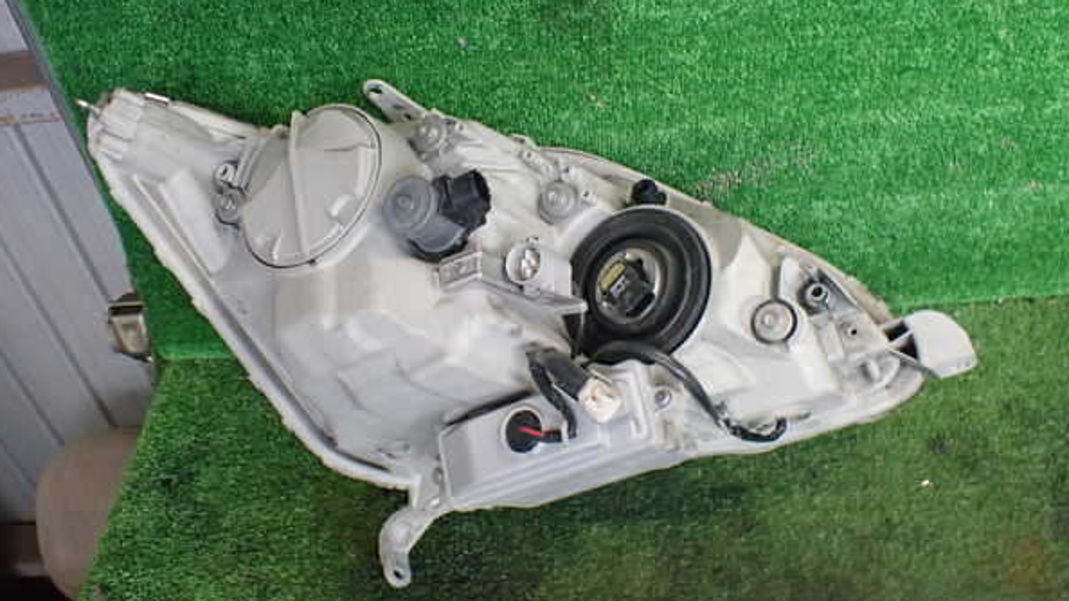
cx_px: 533
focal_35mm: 33
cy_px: 283
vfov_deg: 35.6
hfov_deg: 59.5
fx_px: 935
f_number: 2.3
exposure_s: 1/125
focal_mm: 5.4
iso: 640
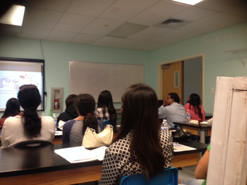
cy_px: 92
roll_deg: -1.3
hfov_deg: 52.6
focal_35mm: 35
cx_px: 124
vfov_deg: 40.7
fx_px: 250
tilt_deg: -1.6
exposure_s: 1/20
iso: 100
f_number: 2.4
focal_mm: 4.28
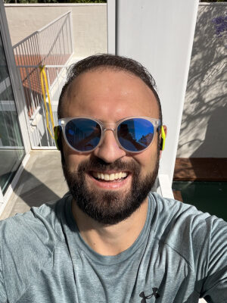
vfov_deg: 60.0
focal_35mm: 30
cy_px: 152
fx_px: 262
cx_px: 114
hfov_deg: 46.8
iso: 32
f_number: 1.9
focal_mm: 2.71
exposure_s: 1/1499
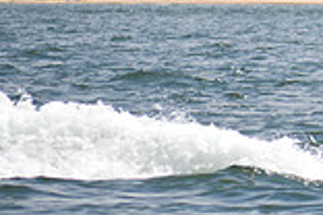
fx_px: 6011
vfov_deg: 2.1
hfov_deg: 3.1
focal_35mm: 670
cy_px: 41
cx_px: 598
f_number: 6.3
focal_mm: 120
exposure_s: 1/640
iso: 100
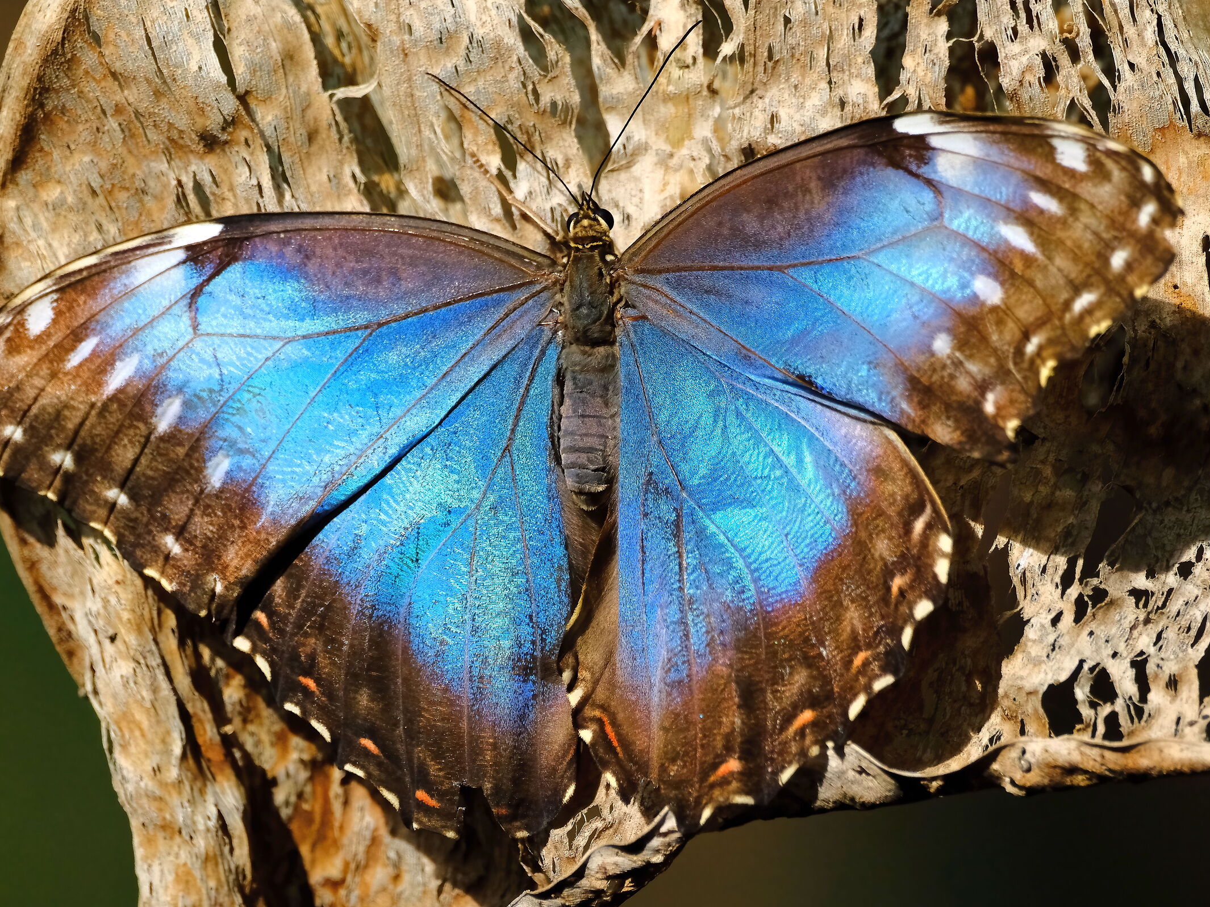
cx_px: 564
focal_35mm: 975
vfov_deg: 1.5
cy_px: 454
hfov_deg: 2.0
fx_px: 34085
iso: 1600
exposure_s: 1/1600
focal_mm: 600
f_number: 8
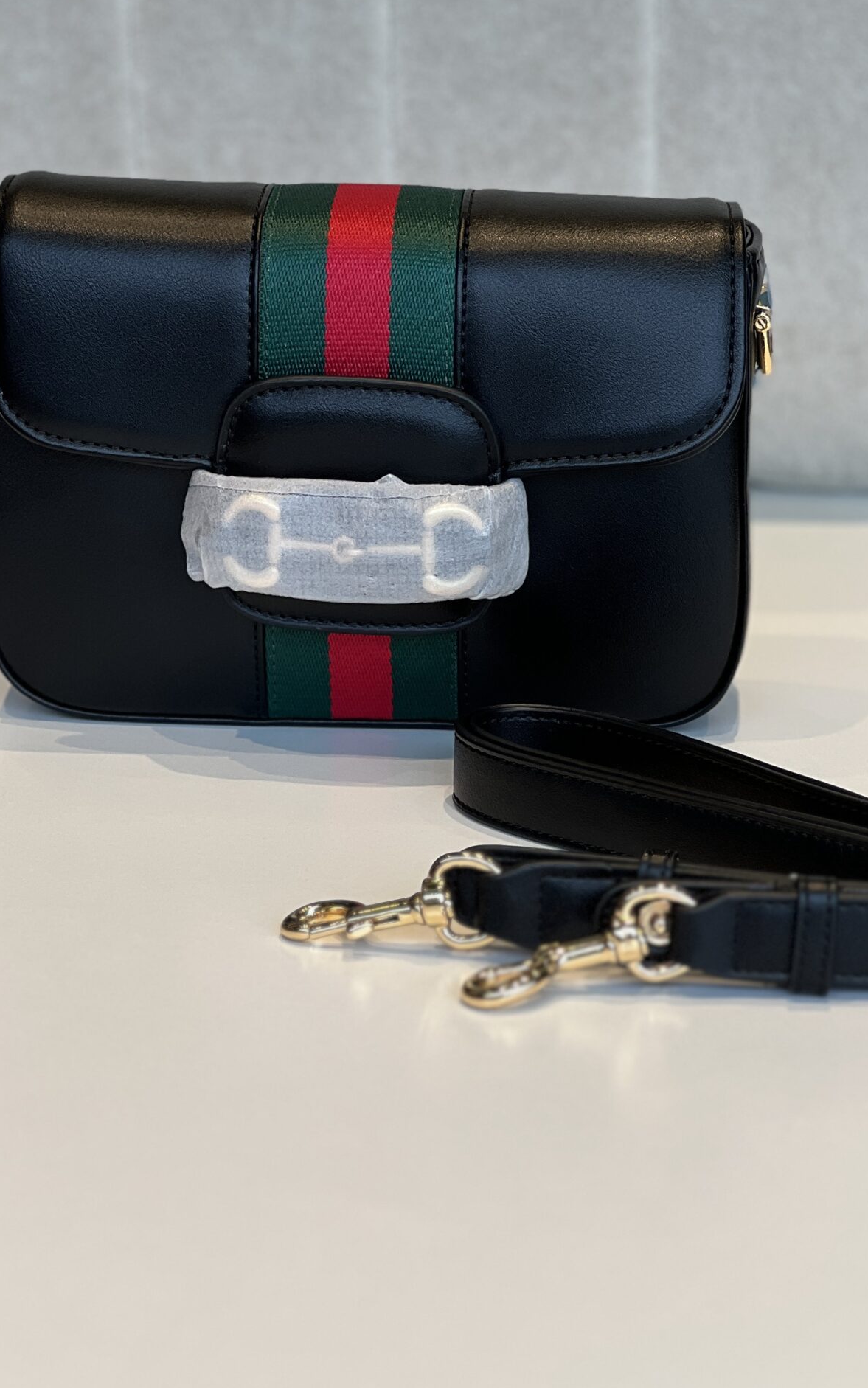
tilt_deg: -14.8
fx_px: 4199
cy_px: 522
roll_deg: -0.2
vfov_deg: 18.7
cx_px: 470
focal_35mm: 111
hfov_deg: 11.8
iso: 32
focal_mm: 9
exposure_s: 1/100
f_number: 2.8
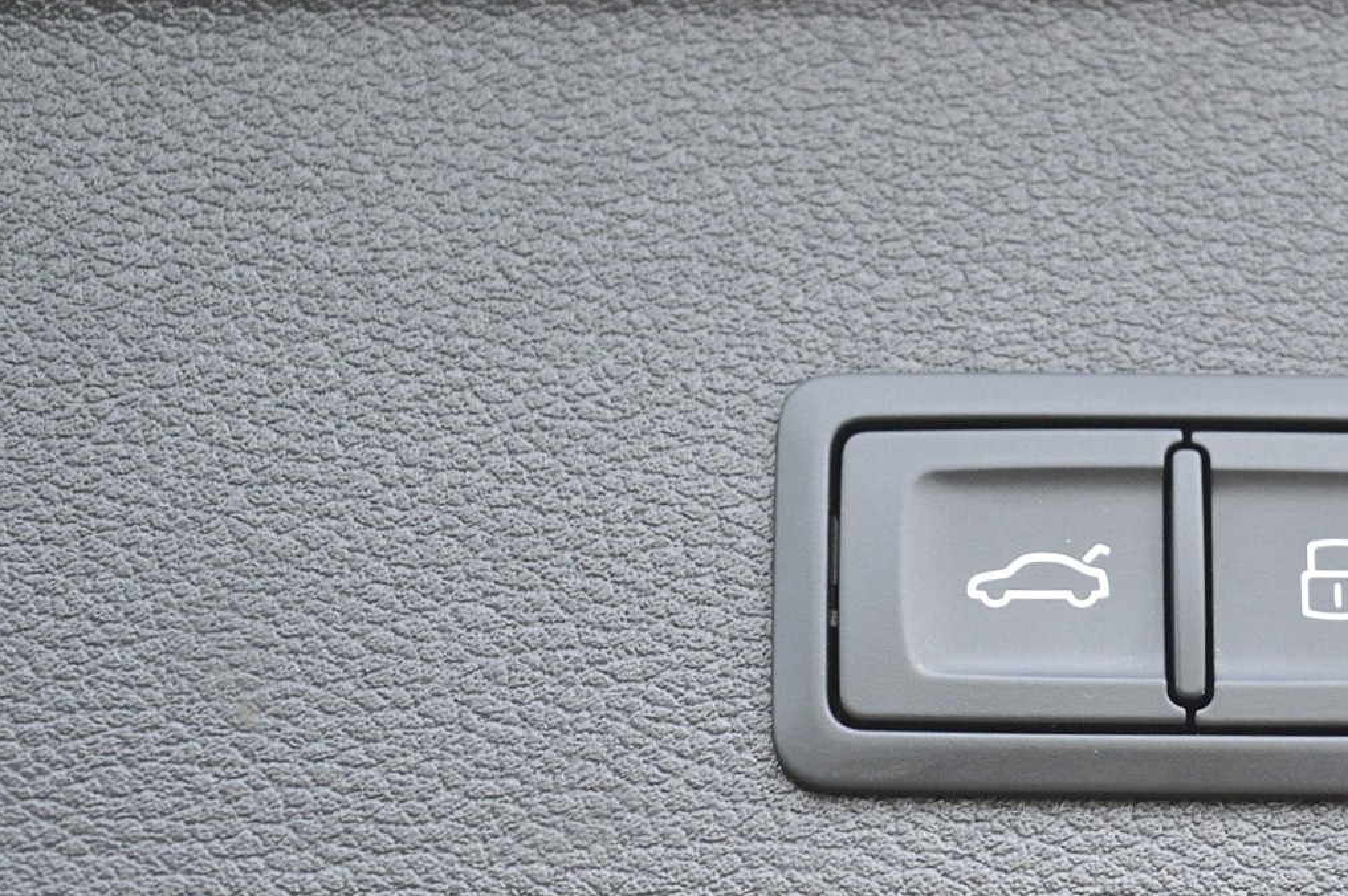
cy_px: 510
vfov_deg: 10.4
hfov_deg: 15.5
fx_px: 4930
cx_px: 1068
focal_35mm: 132
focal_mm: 55
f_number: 6.3
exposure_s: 1/60
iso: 800
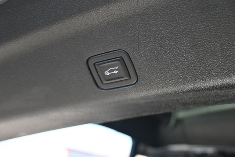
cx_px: 118
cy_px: 78
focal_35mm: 46
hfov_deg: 43.0
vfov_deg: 29.4
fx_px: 298
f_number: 4.8
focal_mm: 30.5
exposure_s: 1/200
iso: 400
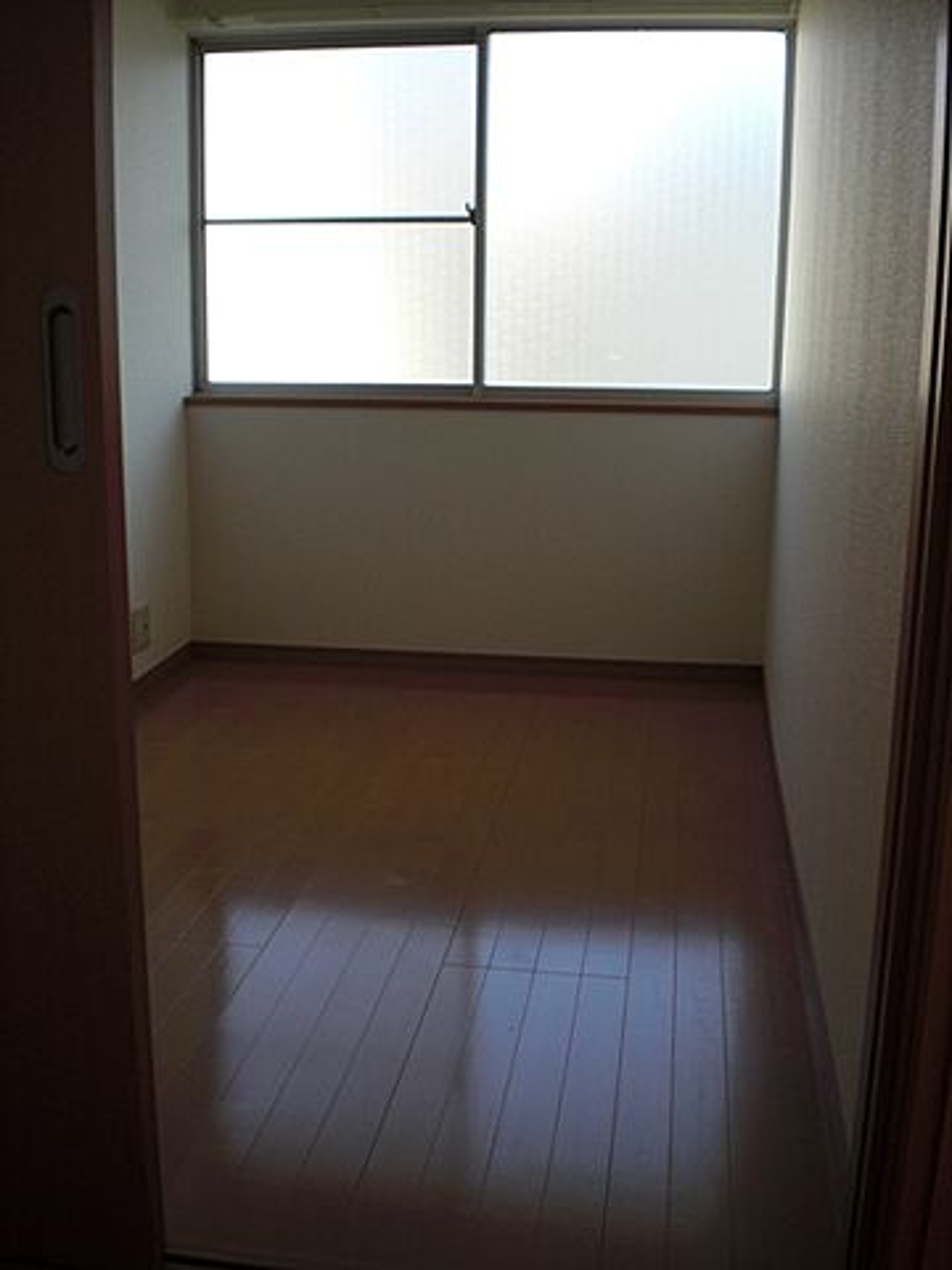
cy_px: 635
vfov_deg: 49.0
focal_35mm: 38
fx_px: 1393
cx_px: 476
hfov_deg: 37.7
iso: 64
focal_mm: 6.3
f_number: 3.1
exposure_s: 1/125
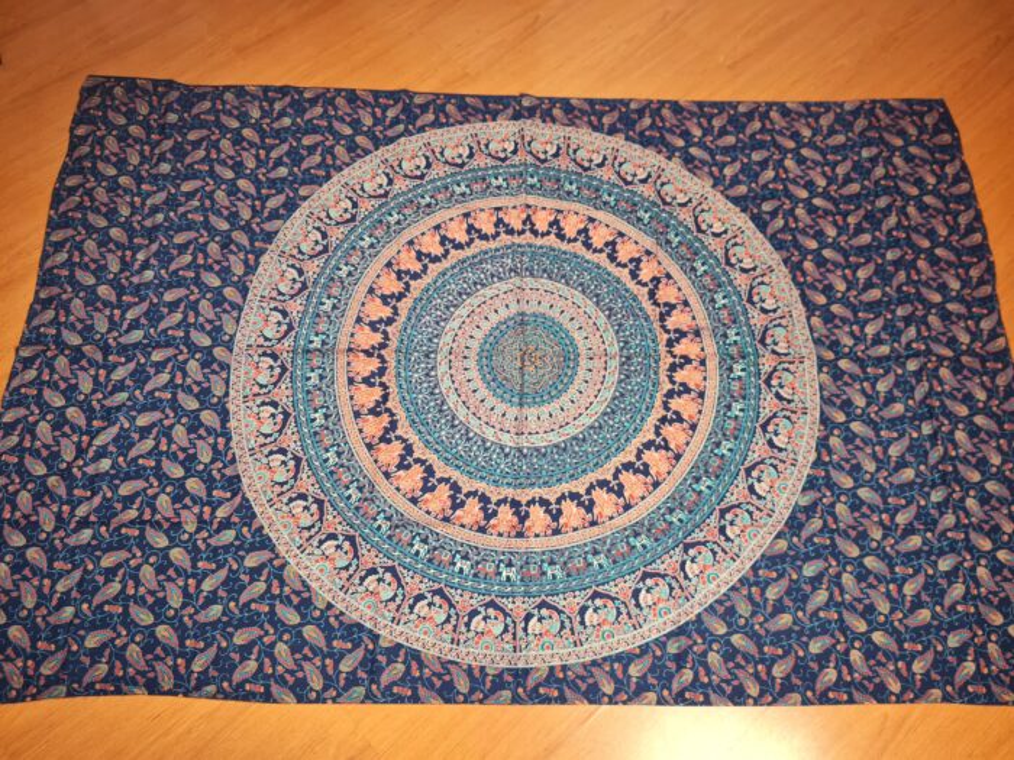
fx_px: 762
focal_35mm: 26
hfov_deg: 67.3
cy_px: 380
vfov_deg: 53.1
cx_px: 507
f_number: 1.8
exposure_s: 1/40
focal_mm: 5.4
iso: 250
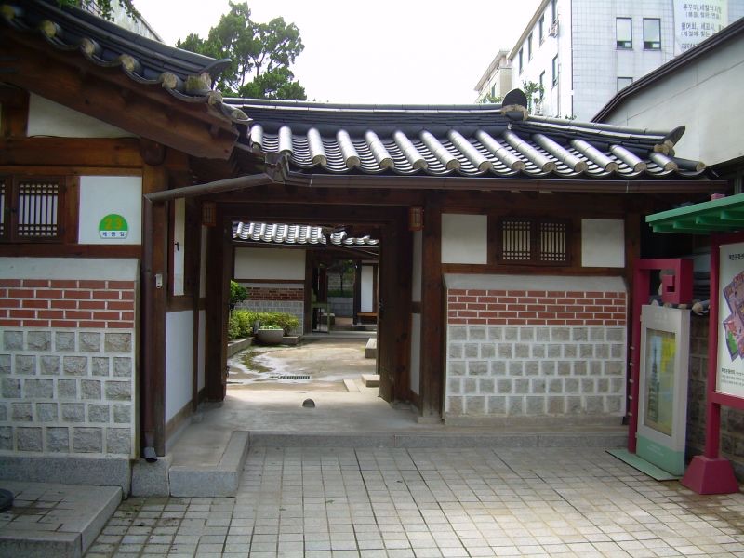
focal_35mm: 38
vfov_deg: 37.7
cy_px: 279
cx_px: 372
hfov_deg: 49.0
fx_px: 817
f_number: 2.8
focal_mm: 6.3
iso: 50
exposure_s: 1/229
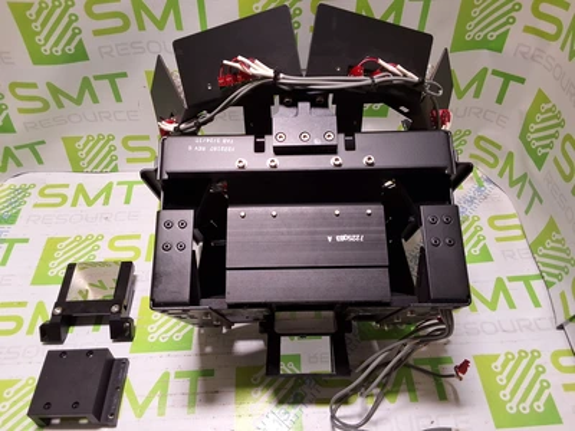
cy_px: 216
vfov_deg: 49.7
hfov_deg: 63.4
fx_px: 465
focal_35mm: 28
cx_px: 288
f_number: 1.9
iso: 40
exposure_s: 1/120
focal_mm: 2.91
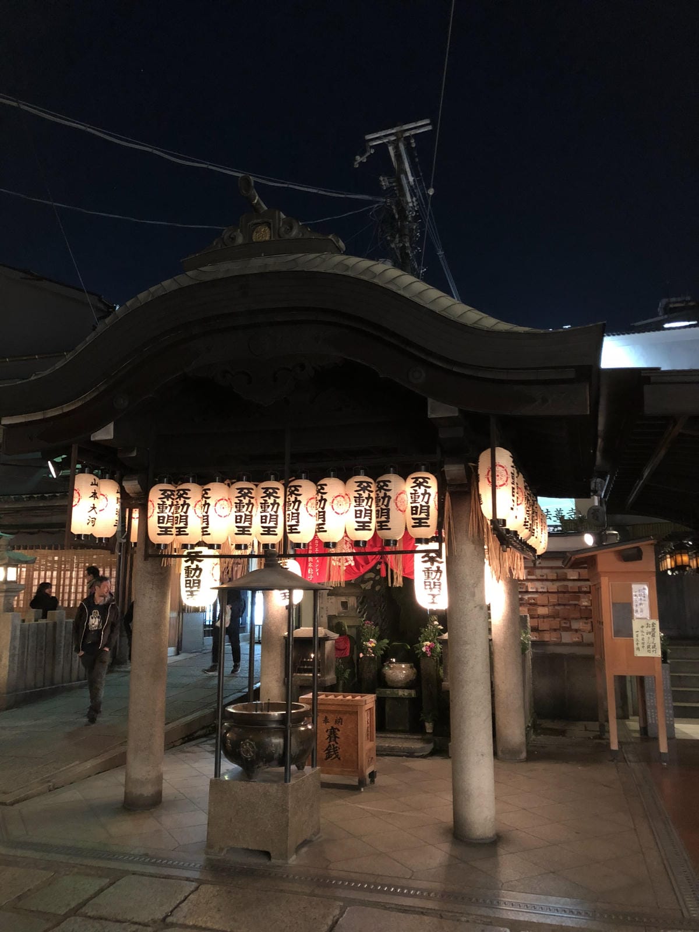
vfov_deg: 61.7
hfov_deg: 48.2
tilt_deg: +10.4
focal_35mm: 29
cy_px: 466
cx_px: 350
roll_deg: -0.3
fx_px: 781
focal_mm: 3.99
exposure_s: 1/4
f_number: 1.8
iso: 100
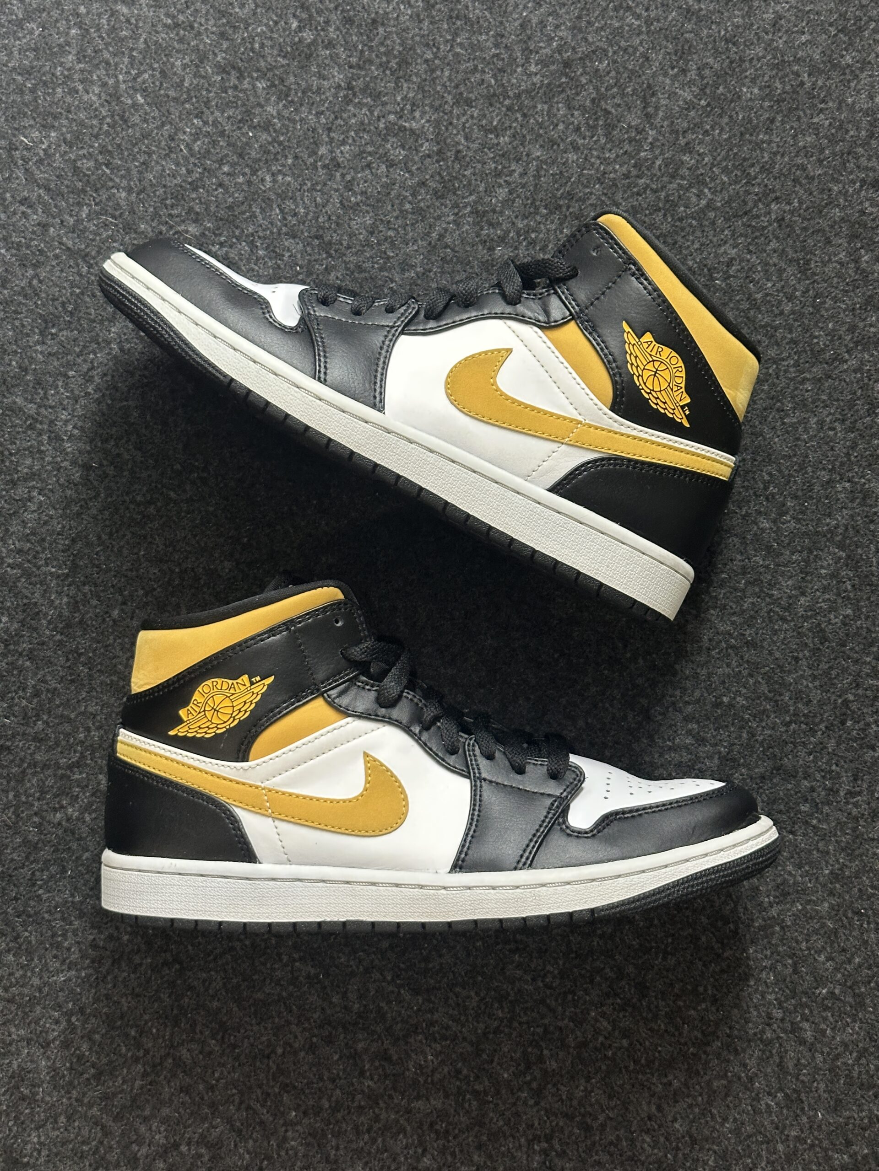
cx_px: 440
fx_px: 1625
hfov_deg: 30.3
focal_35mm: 48
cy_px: 586
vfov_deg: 39.7
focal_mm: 6.86
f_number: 1.78
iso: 320
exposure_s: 1/36
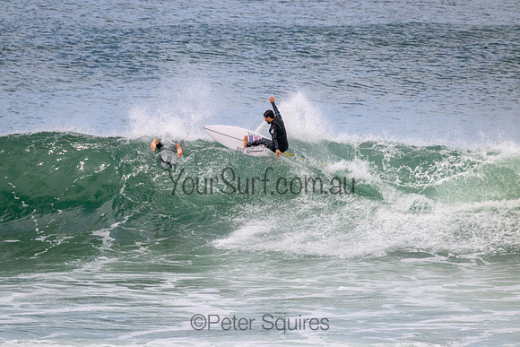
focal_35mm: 800
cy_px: 174
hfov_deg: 2.6
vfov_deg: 1.7
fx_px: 11558
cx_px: 260
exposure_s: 1/2000
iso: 1100
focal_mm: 800
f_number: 11
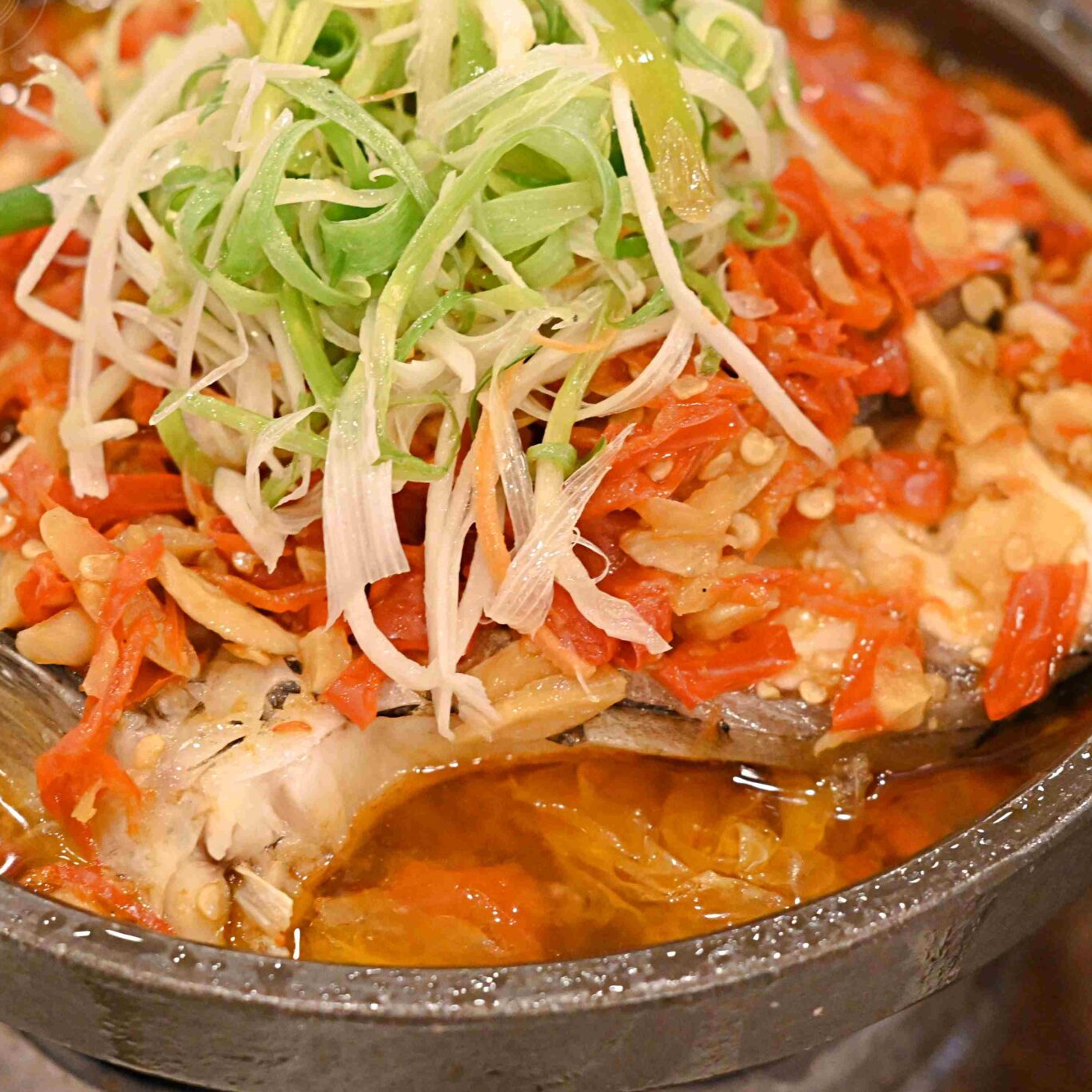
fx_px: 4283
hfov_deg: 14.5
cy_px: 432
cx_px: 538
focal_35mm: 120
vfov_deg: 14.5
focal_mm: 50
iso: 3600
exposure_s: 1/200
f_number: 3.2
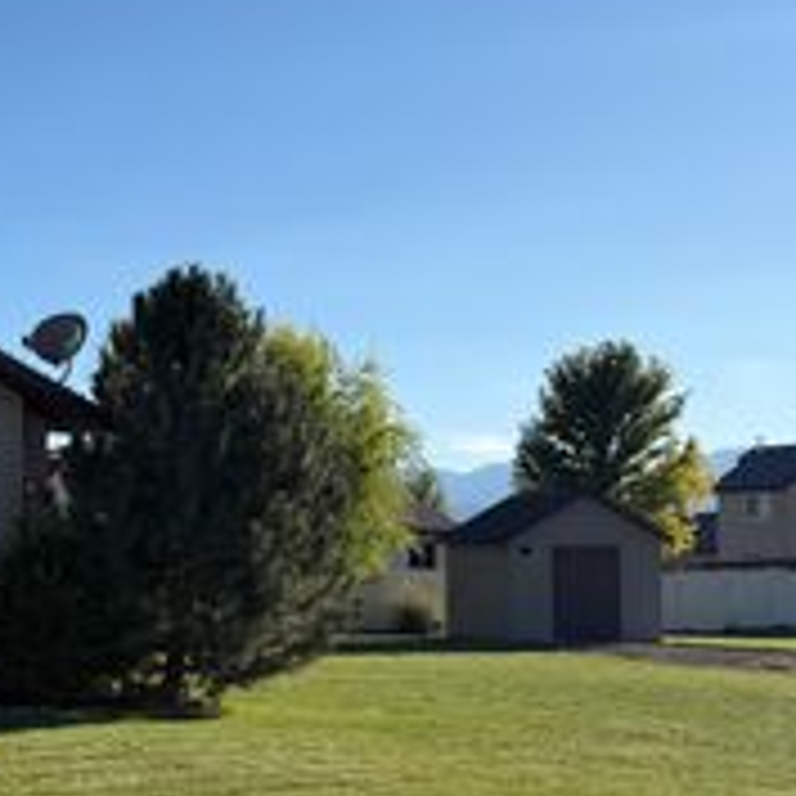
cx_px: -94
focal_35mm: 60
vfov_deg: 28.5
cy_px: 492
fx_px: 1561
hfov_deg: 26.2
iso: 80
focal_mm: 6.76
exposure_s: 1/4405
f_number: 1.78
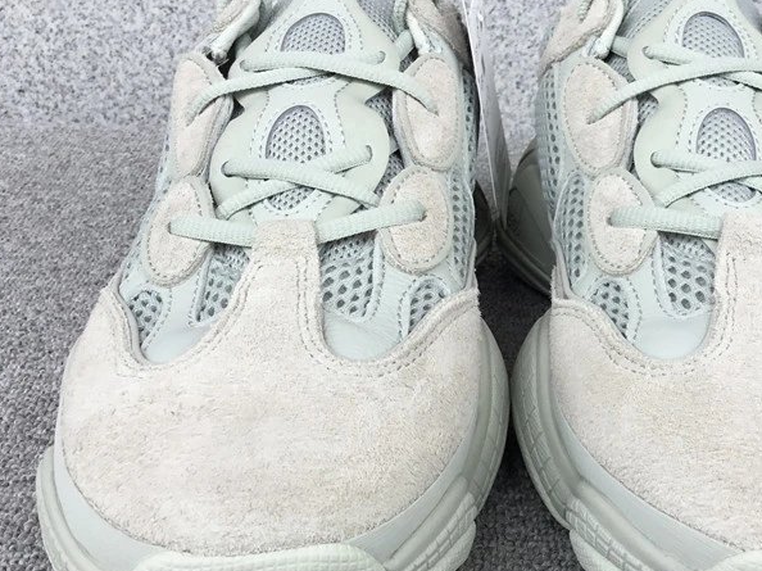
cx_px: 502
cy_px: 305
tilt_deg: -25.6
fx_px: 1034
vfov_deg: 30.8
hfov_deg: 40.0
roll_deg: -2.2
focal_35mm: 47
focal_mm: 3.3
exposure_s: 1/312
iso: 25
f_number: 2.4
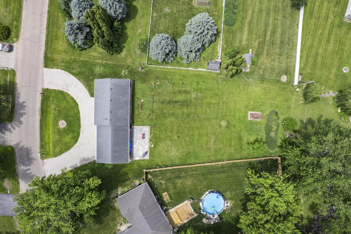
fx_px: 214
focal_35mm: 22
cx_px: 176
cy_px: 117
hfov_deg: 78.6
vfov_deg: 57.2
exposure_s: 1/640
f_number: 2.8
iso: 110
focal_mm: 8.38
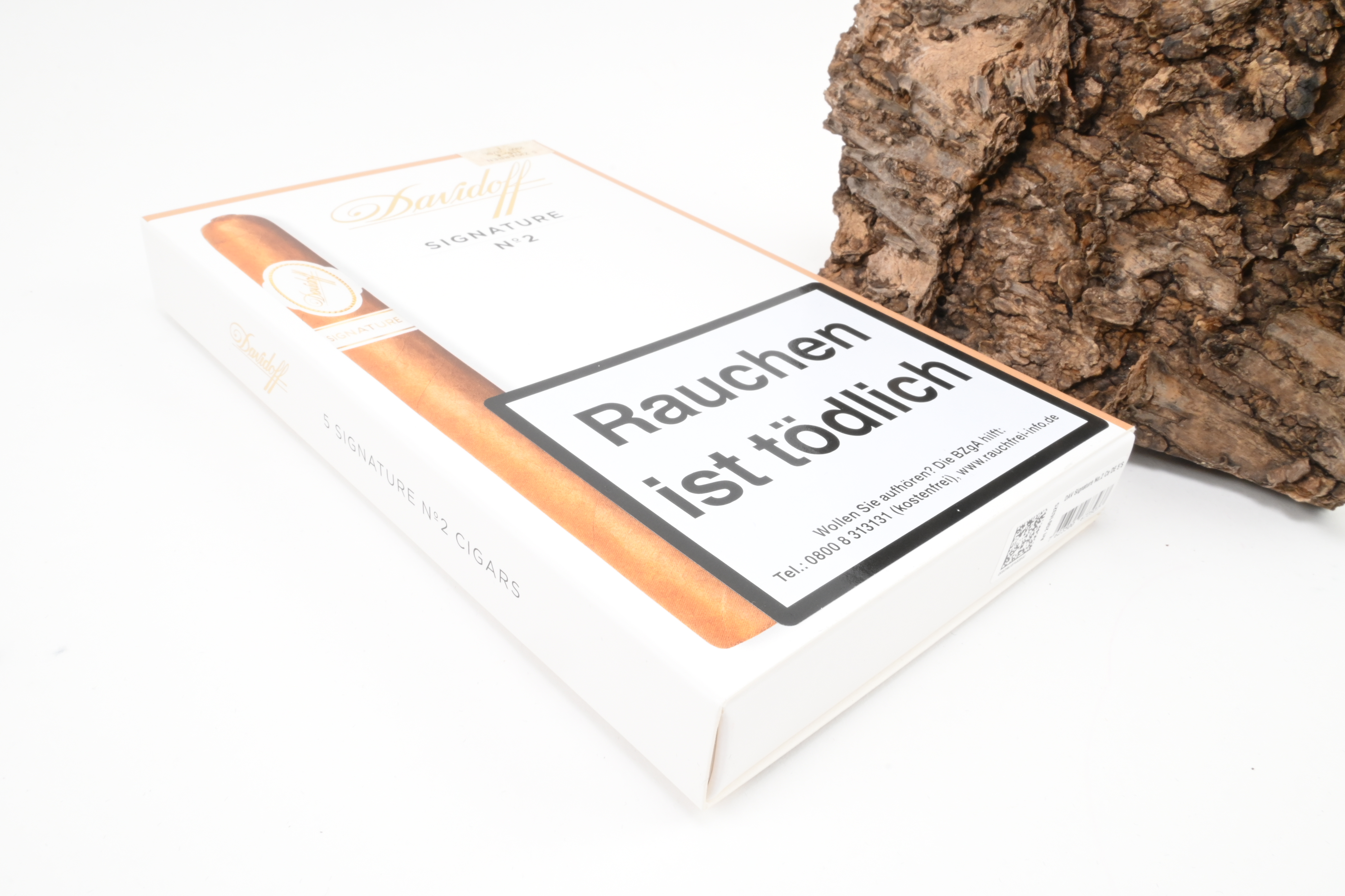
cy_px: 448
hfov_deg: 64.6
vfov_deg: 45.7
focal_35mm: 28
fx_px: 1065
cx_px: 672
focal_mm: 19
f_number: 22
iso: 640
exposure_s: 1/15
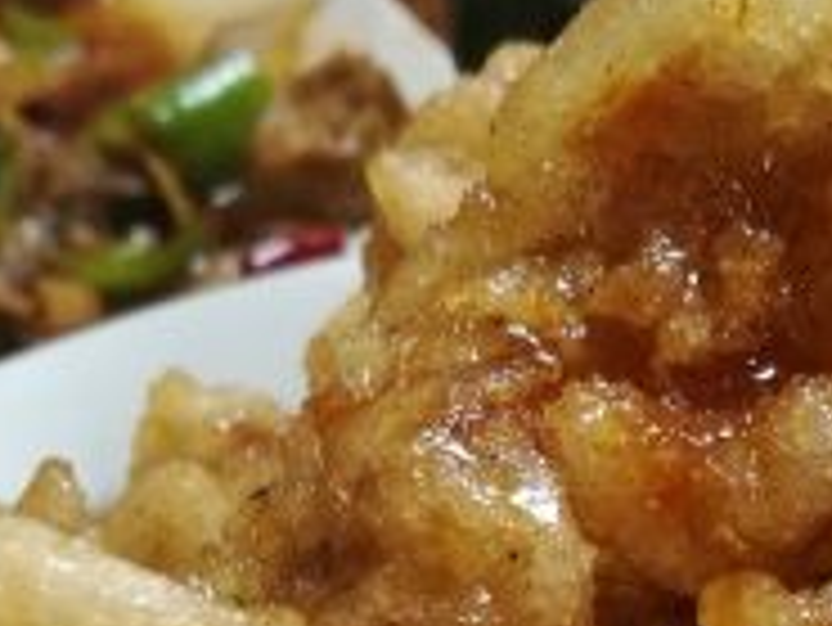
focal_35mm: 102
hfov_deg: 18.9
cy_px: 977
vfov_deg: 13.6
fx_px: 2453
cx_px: 735
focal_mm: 4.5
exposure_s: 1/33.3
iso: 250
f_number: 2.2
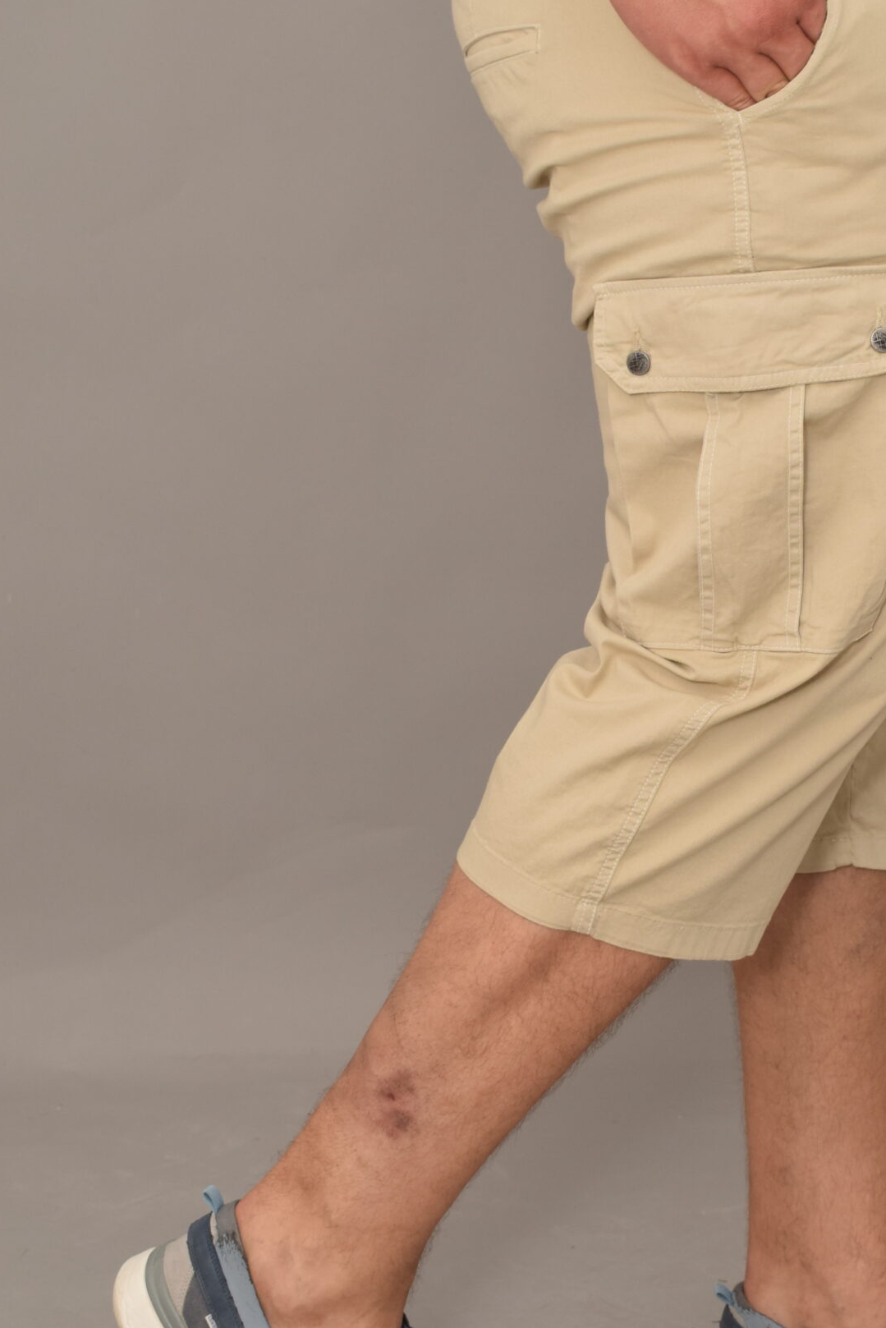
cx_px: 684
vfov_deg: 21.5
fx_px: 3505
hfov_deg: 14.3
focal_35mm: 95
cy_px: 646
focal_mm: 40
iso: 400
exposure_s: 1/125
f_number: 9
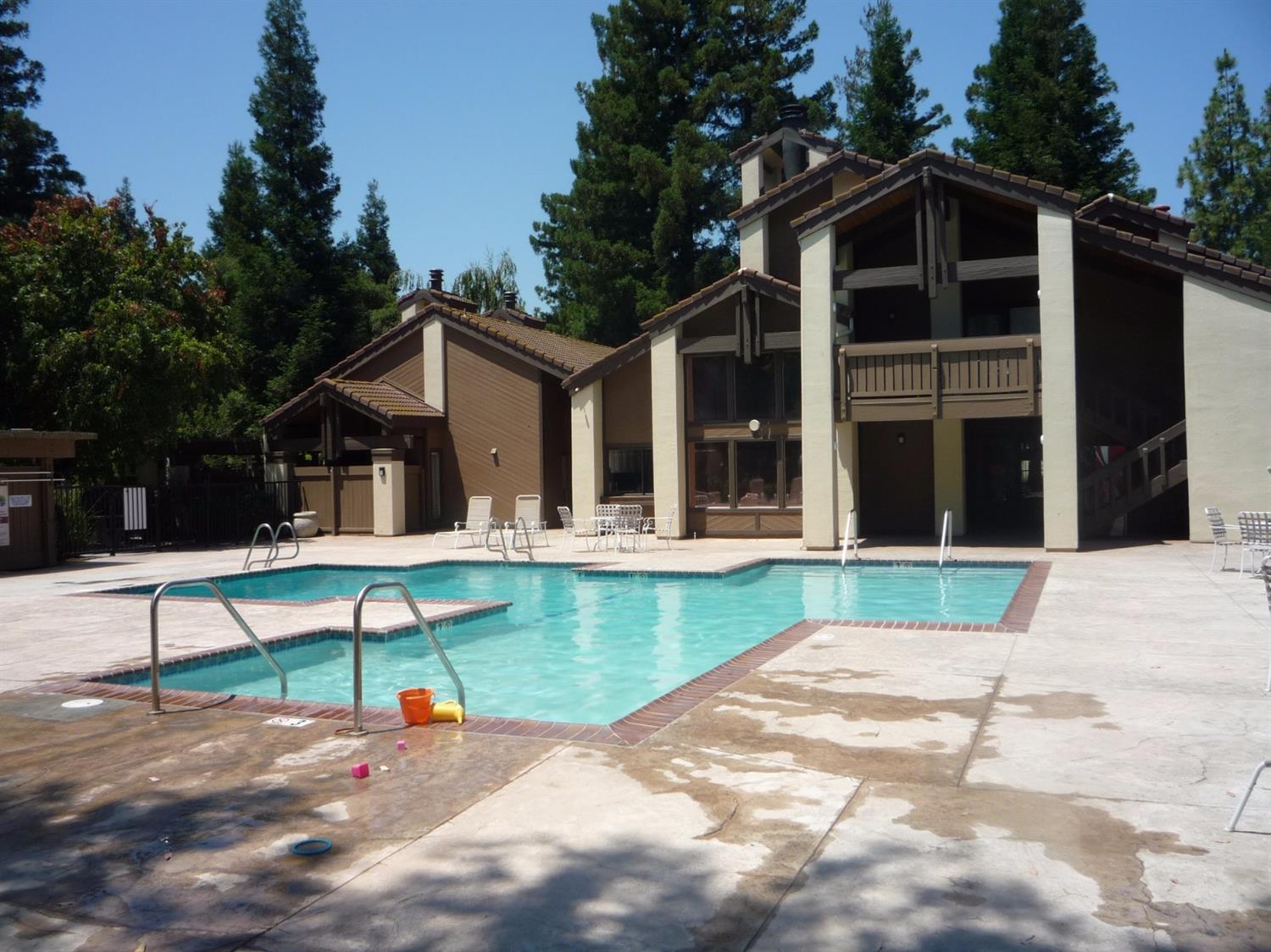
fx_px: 1101
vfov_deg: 46.8
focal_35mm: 30
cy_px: 476
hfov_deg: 60.0
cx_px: 636
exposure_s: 1/500
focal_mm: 5.2
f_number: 5.6
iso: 100
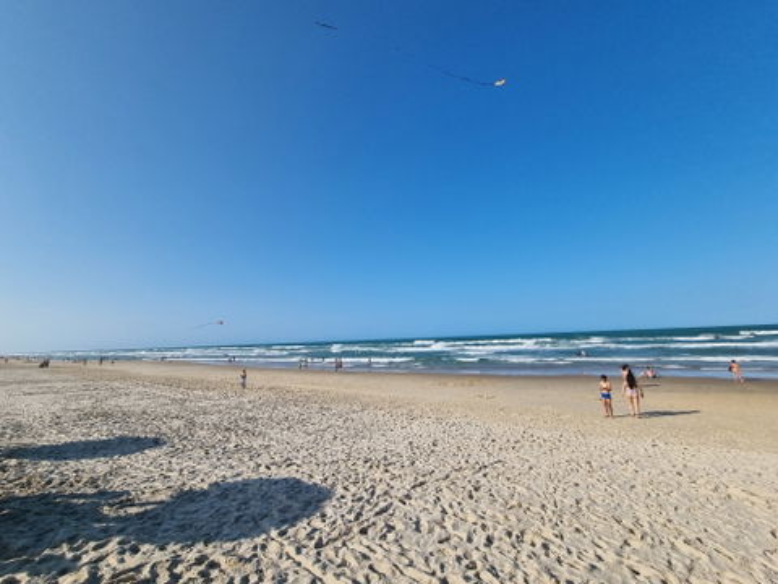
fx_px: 292
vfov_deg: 89.9
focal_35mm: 13
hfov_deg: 106.2
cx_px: 389
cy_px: 292
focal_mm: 2.2
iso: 50
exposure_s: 1/2432
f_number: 2.2
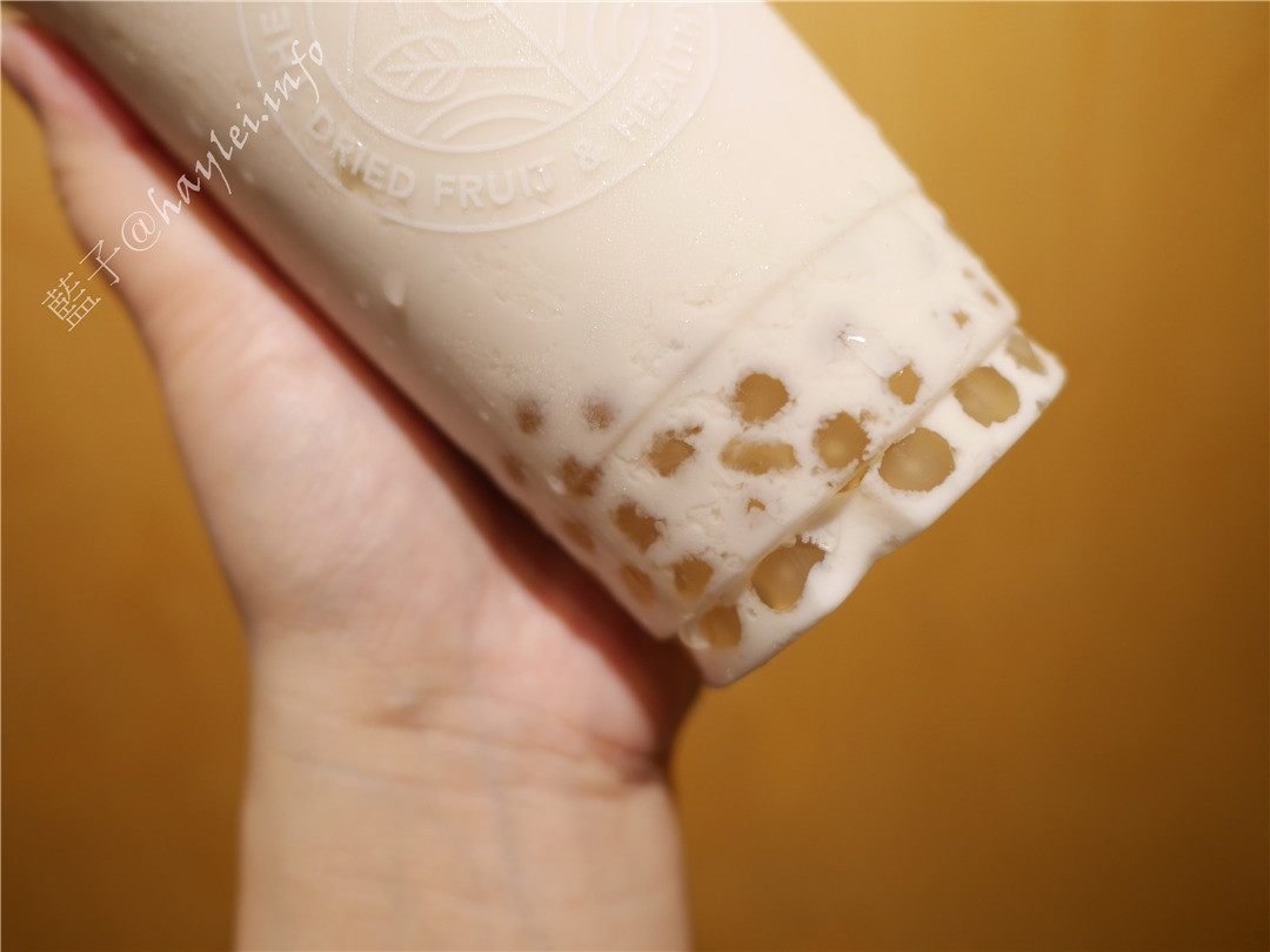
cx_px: 635
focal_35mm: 30
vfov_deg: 46.8
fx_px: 1101
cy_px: 476
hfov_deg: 60.0
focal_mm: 15
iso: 200
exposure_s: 1/160
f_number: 2.2
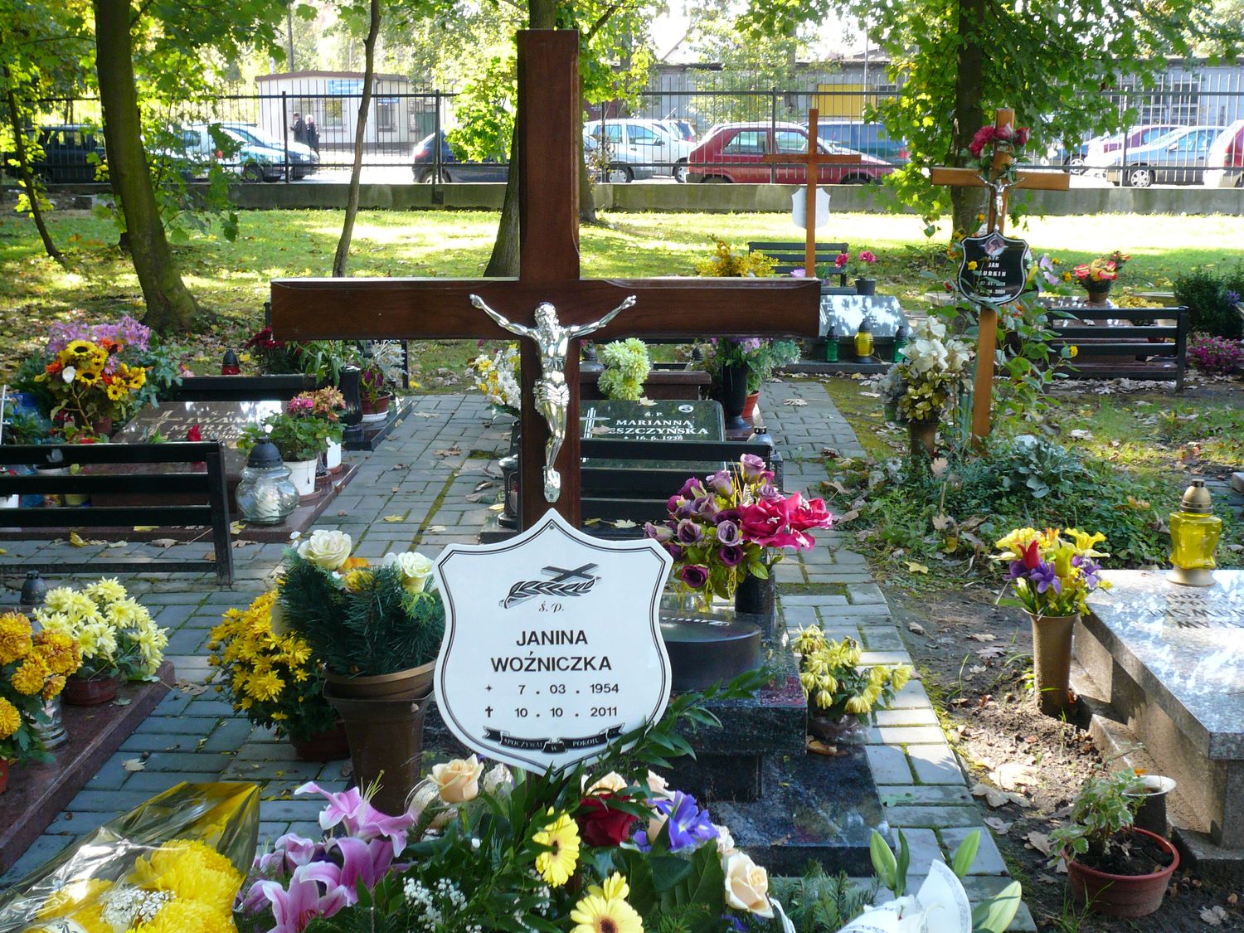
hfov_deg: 44.8
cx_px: 622
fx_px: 1509
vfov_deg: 34.3
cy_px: 466
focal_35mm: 42
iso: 100
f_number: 3.3
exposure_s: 1/60
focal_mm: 6.9
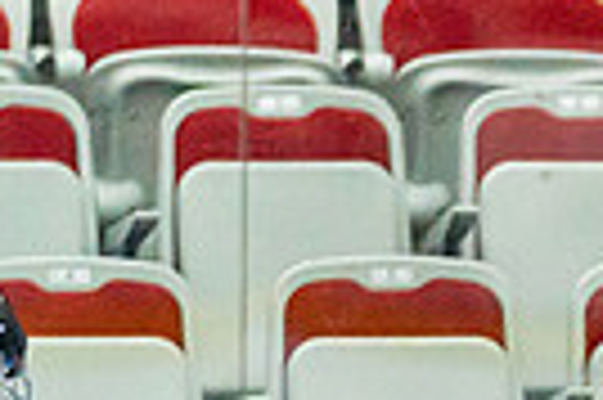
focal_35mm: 1147
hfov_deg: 1.8
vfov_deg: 1.2
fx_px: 19189
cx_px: 1083
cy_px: 902
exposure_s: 1/1000
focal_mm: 181
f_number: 2.8
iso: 3200
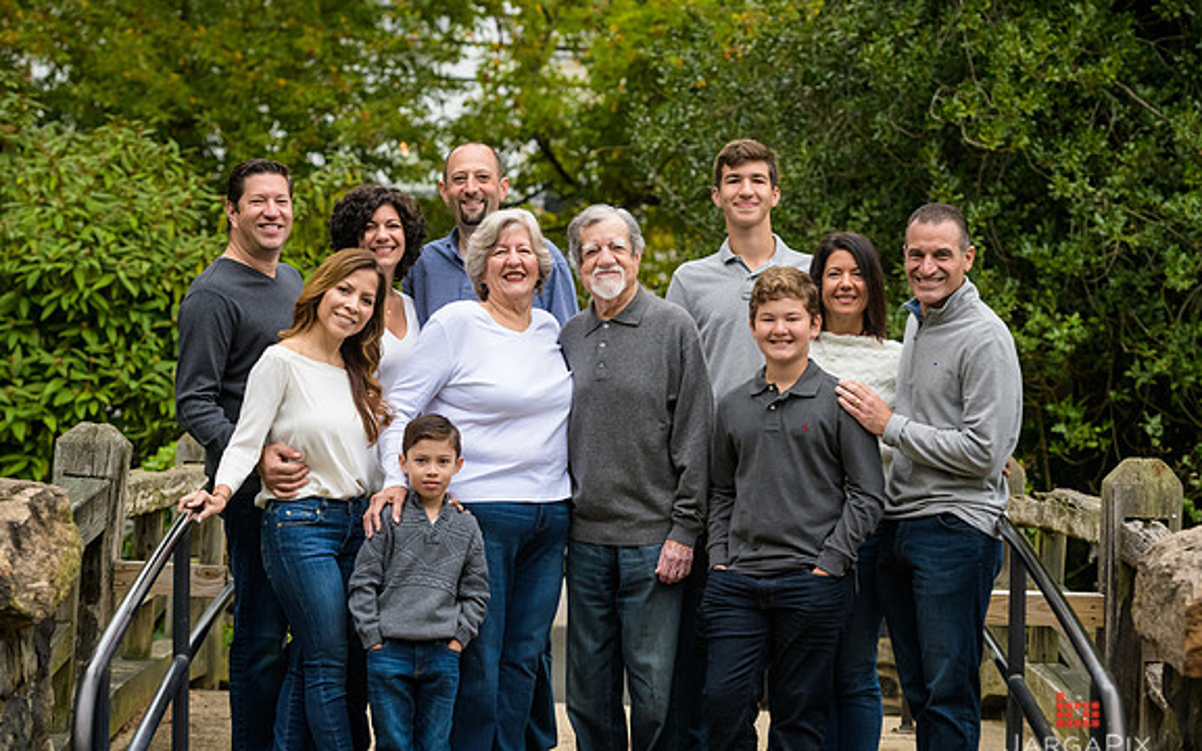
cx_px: 599
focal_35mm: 113
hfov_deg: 18.4
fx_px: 3702
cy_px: 397
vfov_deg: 11.6
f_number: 5.6
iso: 1000
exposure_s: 1/400
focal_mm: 110
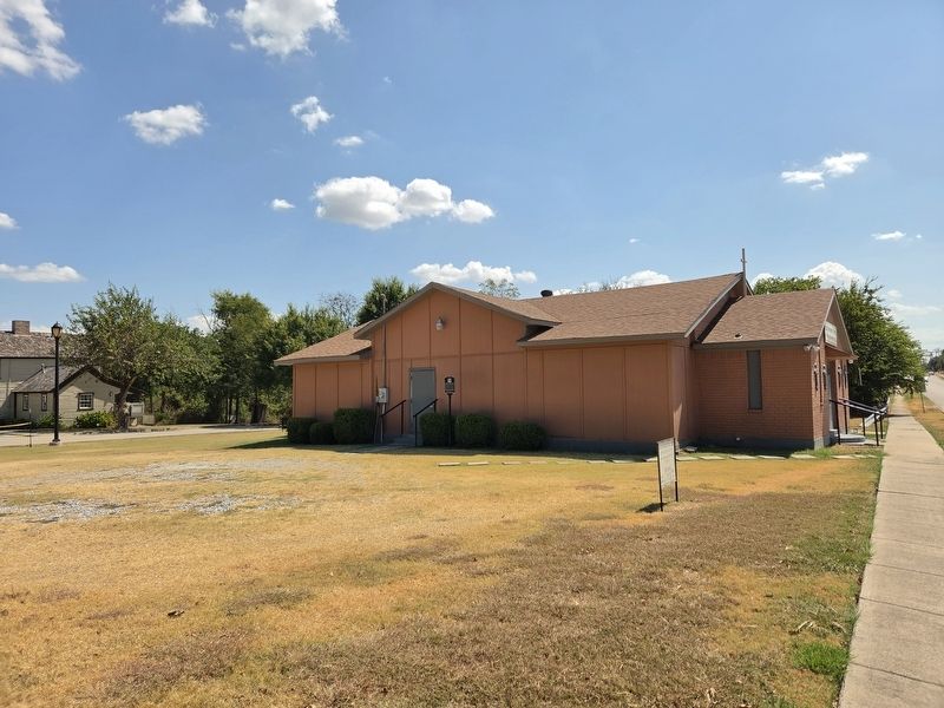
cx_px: 472
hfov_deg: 73.9
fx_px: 627
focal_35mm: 23
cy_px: 354
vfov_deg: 58.9
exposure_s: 1/4883
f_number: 1.8
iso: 80
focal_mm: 5.4
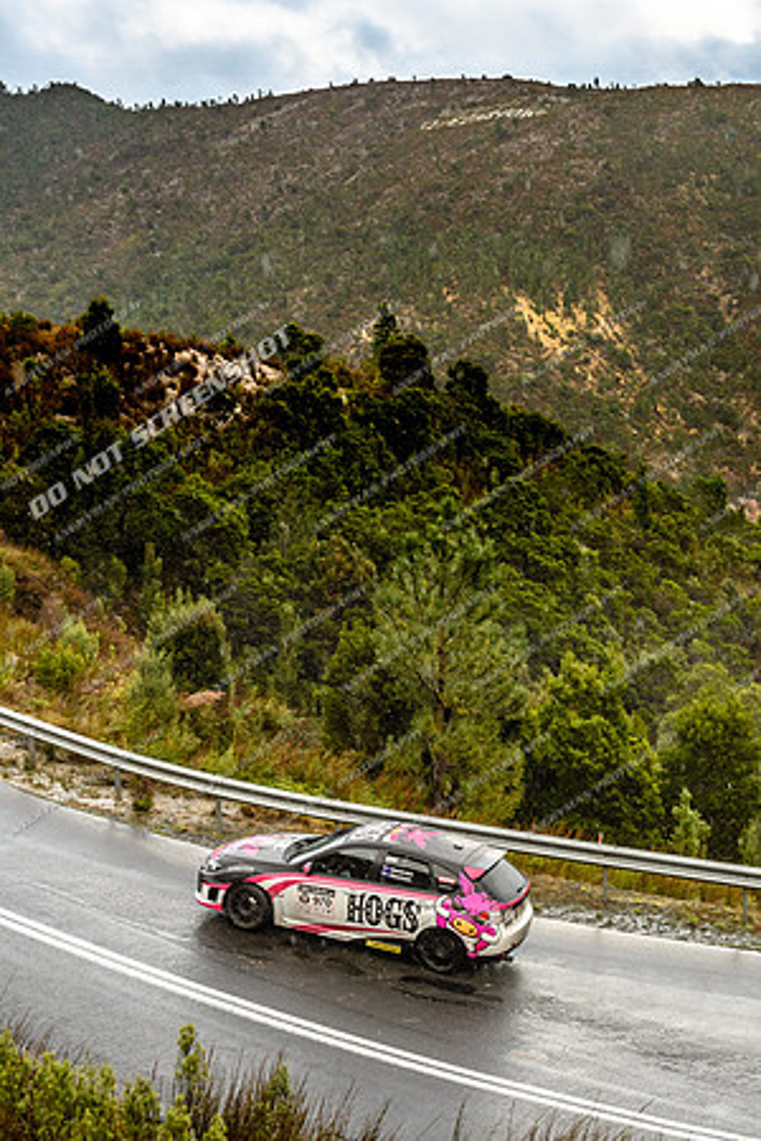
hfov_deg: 23.8
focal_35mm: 57
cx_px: 380
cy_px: 570
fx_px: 1807
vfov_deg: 35.1
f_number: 4.5
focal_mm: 38
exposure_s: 1/800
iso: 400
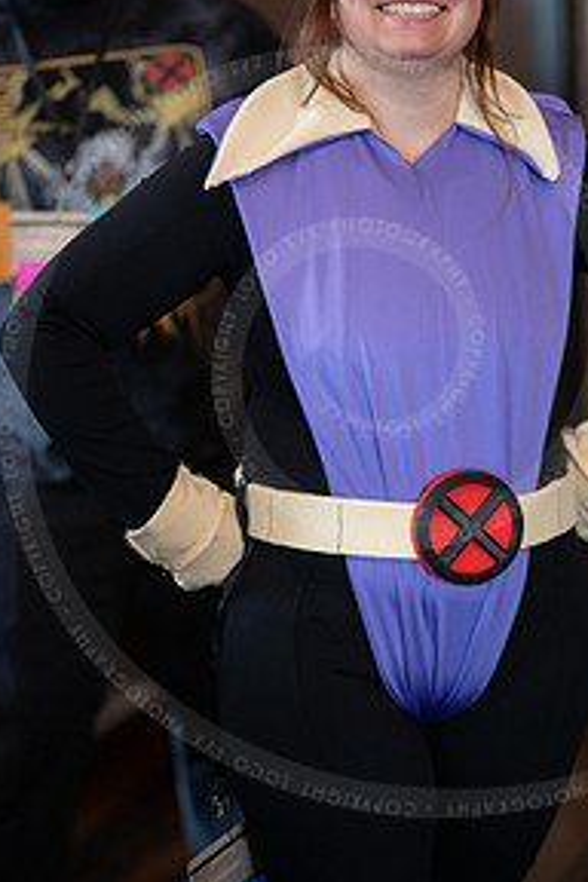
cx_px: 410
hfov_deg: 17.4
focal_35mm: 78
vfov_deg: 26.0
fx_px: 1911
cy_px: 420
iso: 640
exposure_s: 1/200
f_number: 1.2
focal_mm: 50
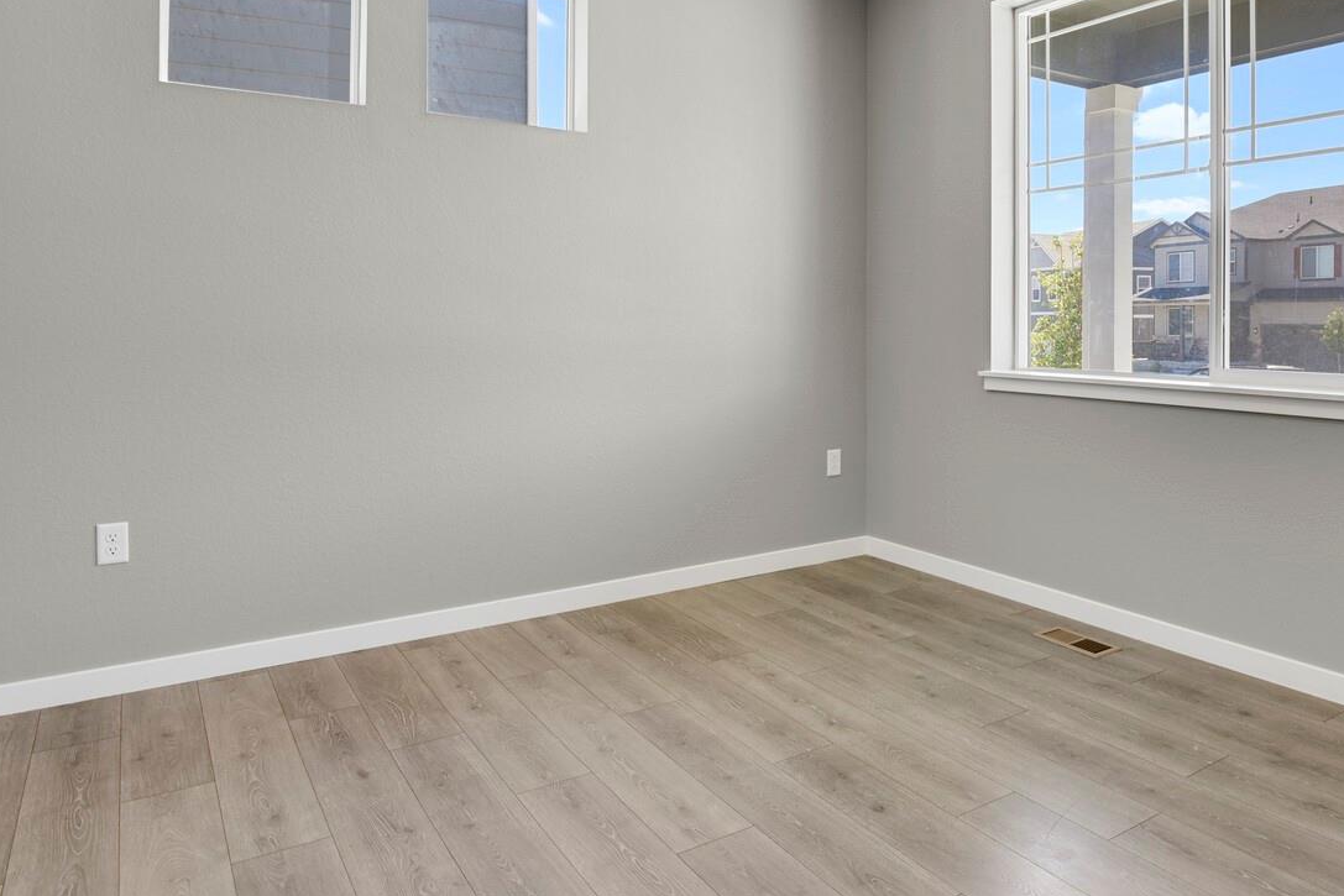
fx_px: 933
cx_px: 853
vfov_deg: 50.7
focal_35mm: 25
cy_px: 331
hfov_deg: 70.2
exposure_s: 1/20
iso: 1250
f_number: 8
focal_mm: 17
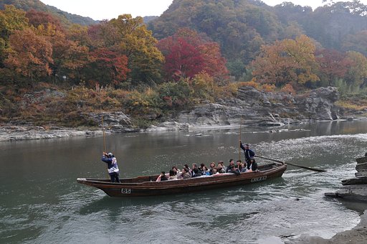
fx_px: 275
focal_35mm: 27
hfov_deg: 67.4
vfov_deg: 47.8
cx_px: 184
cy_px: 122
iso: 200
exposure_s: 1/160
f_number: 6.3
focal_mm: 18
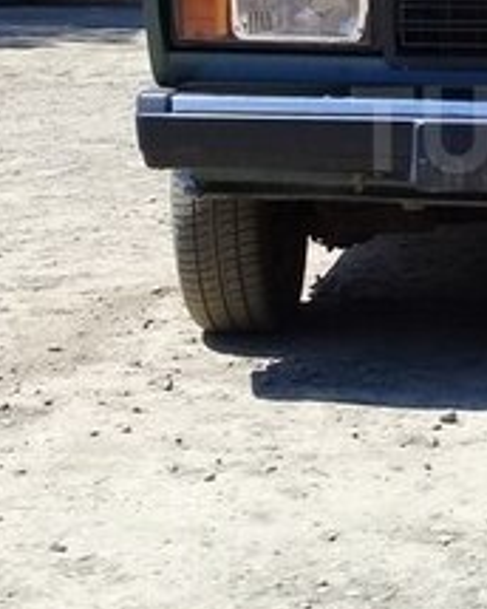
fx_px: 1676
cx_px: 640
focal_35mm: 93
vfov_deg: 20.4
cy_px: 129
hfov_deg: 15.7
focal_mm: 3.3
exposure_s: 1/917
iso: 50
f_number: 2.2
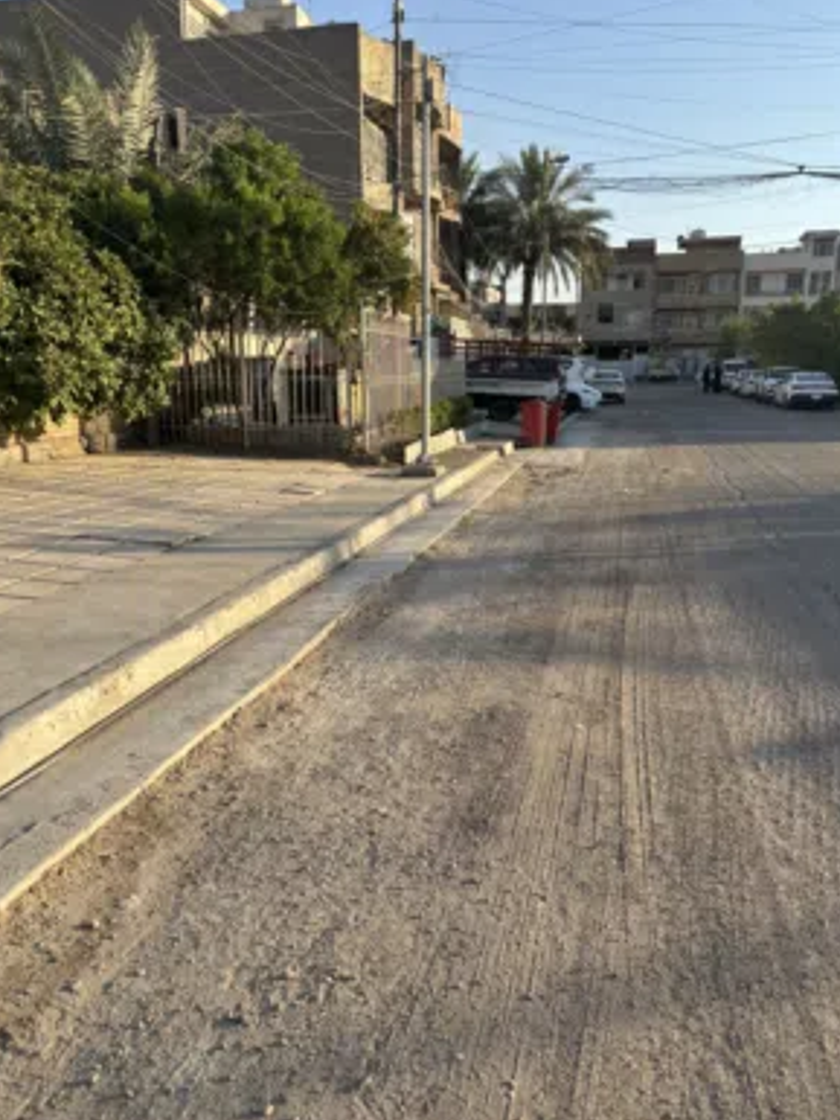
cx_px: 421
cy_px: 570
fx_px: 873
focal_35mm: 27
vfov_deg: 65.3
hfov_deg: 51.4
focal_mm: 5.96
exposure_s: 1/1381
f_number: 1.6
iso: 50
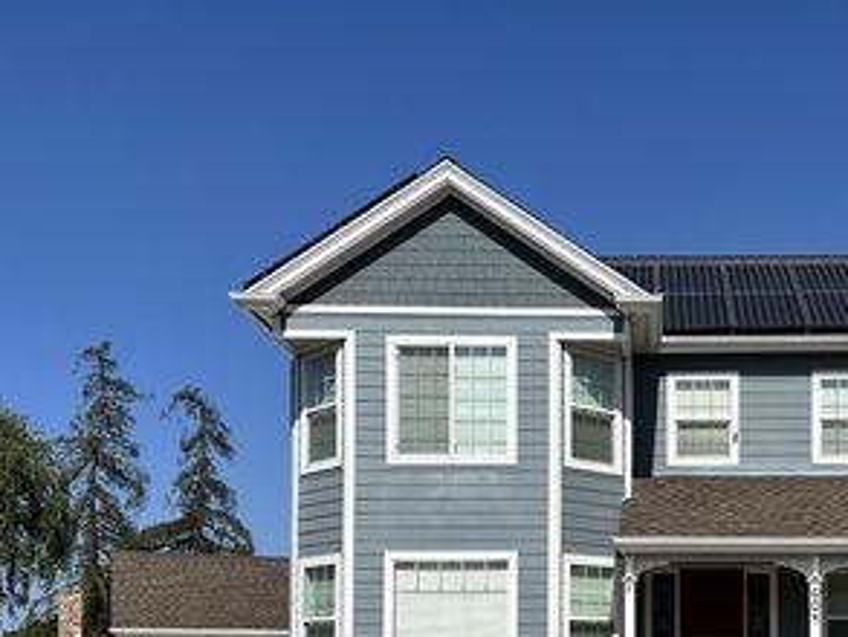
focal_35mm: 41
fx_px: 1005
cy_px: 521
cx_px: 674
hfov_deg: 43.7
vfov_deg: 34.0
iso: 80
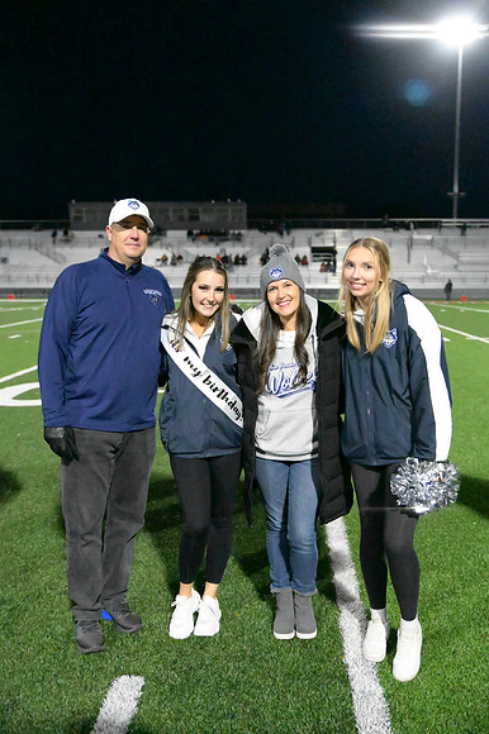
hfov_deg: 37.8
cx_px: 244
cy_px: 367
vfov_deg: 54.5
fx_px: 714
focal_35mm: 35
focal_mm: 35
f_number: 2.8
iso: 51200
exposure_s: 1/8000
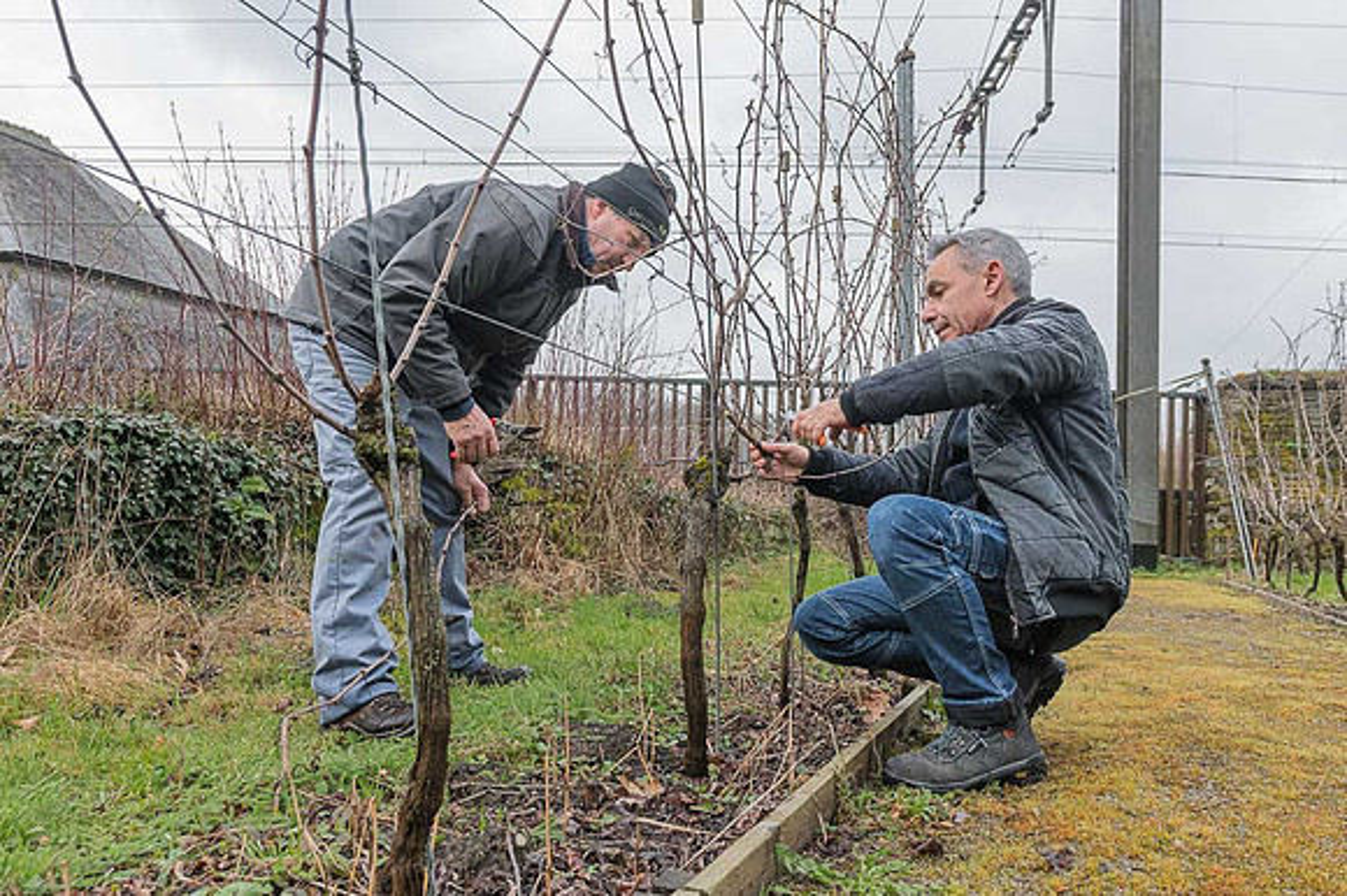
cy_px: 491
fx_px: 984
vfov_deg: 48.9
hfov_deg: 68.8
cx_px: 674
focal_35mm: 26
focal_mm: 24
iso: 800
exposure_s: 1/500
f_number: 8
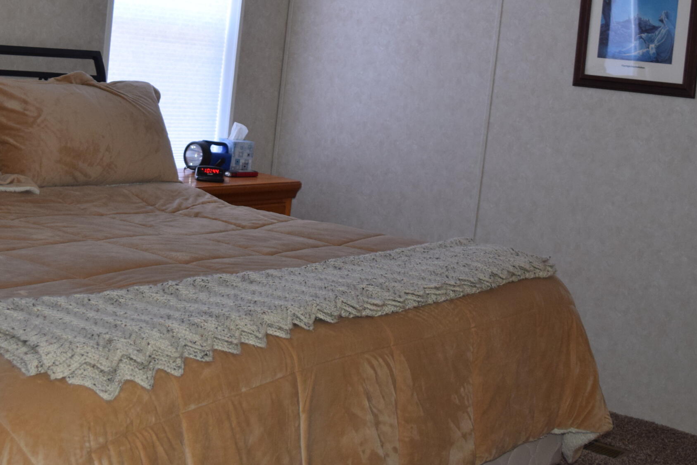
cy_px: 116
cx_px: 316
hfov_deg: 31.4
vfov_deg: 21.1
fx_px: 1239
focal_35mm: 64
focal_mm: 24
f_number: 4.5
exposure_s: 1/80
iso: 800
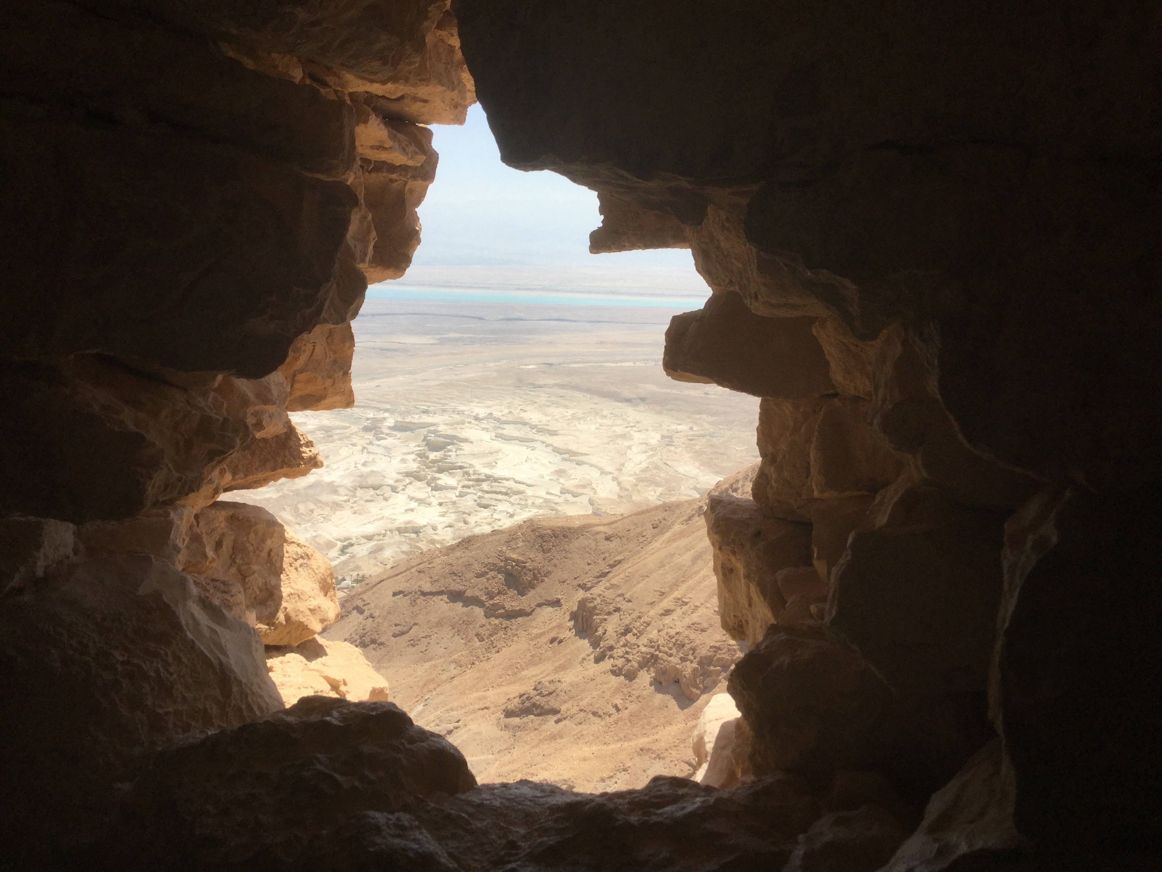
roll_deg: -0.7
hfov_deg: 58.4
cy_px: 436
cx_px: 581
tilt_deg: -9.8
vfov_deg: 45.4
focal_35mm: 31
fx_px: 1041
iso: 25
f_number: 2.4
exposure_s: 1/1567
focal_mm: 3.3
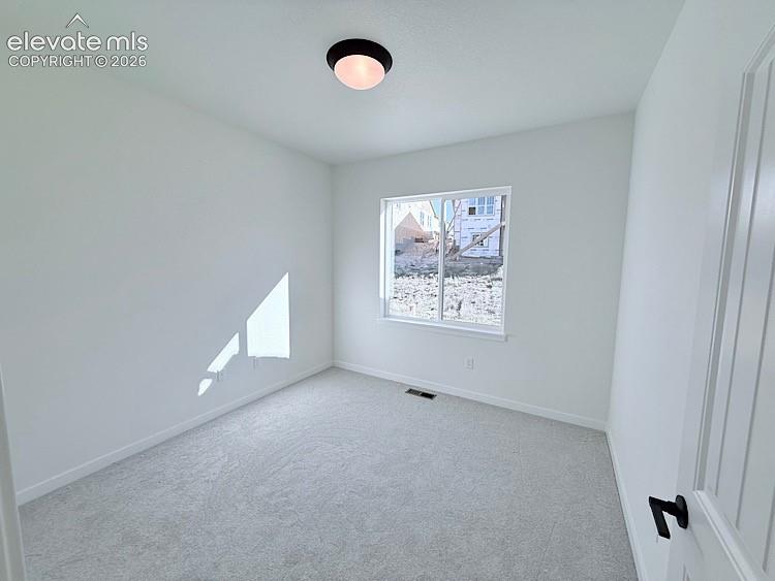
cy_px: 290
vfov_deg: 85.7
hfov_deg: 102.0
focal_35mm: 14
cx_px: 388
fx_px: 314
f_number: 2.2
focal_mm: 2.22
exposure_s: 1/498
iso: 64
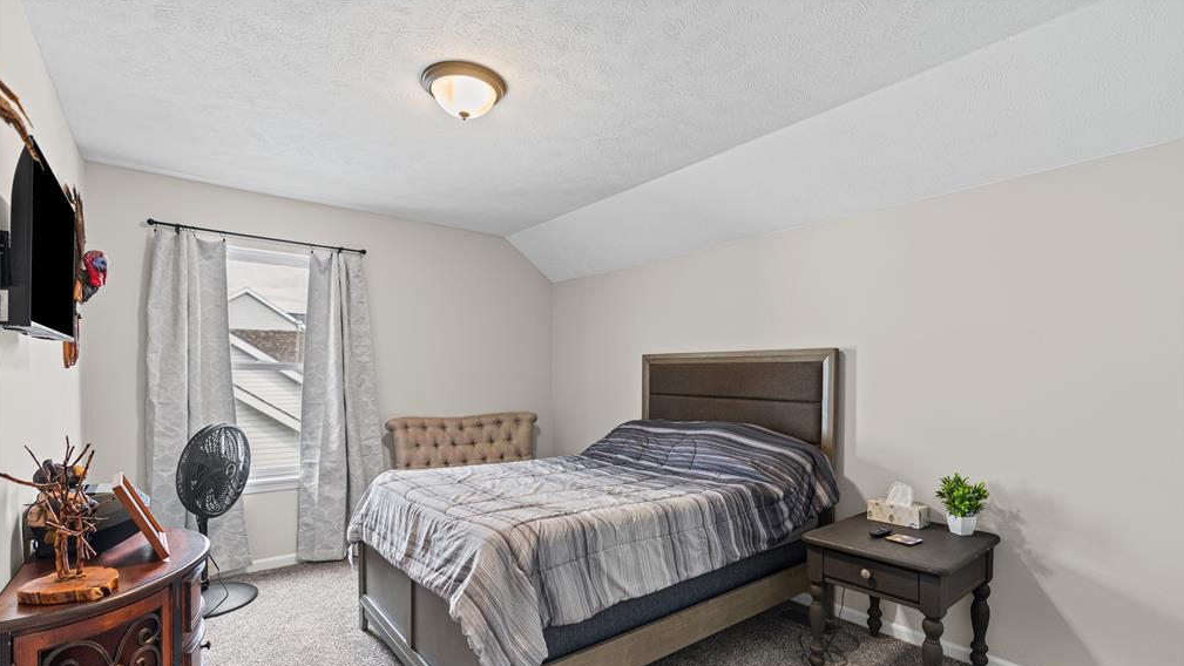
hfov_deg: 95.9
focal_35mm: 17
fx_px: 534
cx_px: 595
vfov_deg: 63.6
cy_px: 387
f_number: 3.2
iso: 1000
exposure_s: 1/30
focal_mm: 16
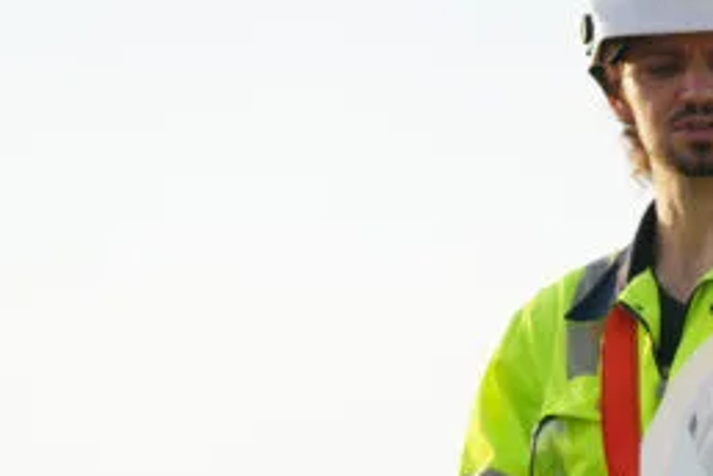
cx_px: 1271
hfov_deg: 13.3
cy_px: 237
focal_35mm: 139
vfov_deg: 9.9
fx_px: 2753
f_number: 2.2
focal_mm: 35
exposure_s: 1/4000
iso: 100
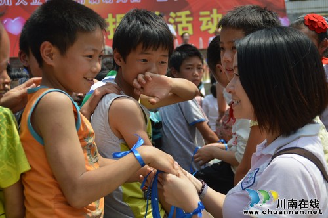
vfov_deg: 23.7
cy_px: 109
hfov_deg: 35.1
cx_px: 164
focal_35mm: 57
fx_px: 519
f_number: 5.6
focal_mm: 38
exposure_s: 1/640
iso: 100
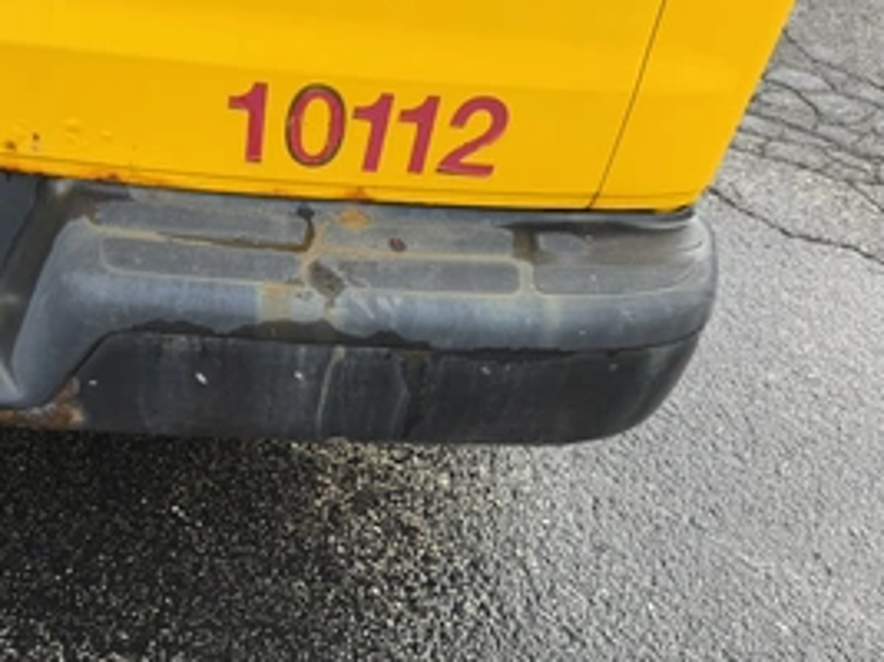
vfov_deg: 39.6
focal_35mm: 36
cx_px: 318
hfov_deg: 50.7
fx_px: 919
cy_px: 298
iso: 80
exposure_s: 1/414
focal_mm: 6.76
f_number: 1.78
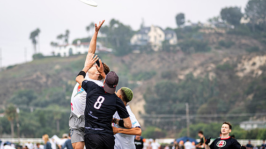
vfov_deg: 6.6
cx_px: 116
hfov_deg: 11.6
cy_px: 95
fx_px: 1304
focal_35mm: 185
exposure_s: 1/1250
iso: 100
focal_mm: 120
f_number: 2.8
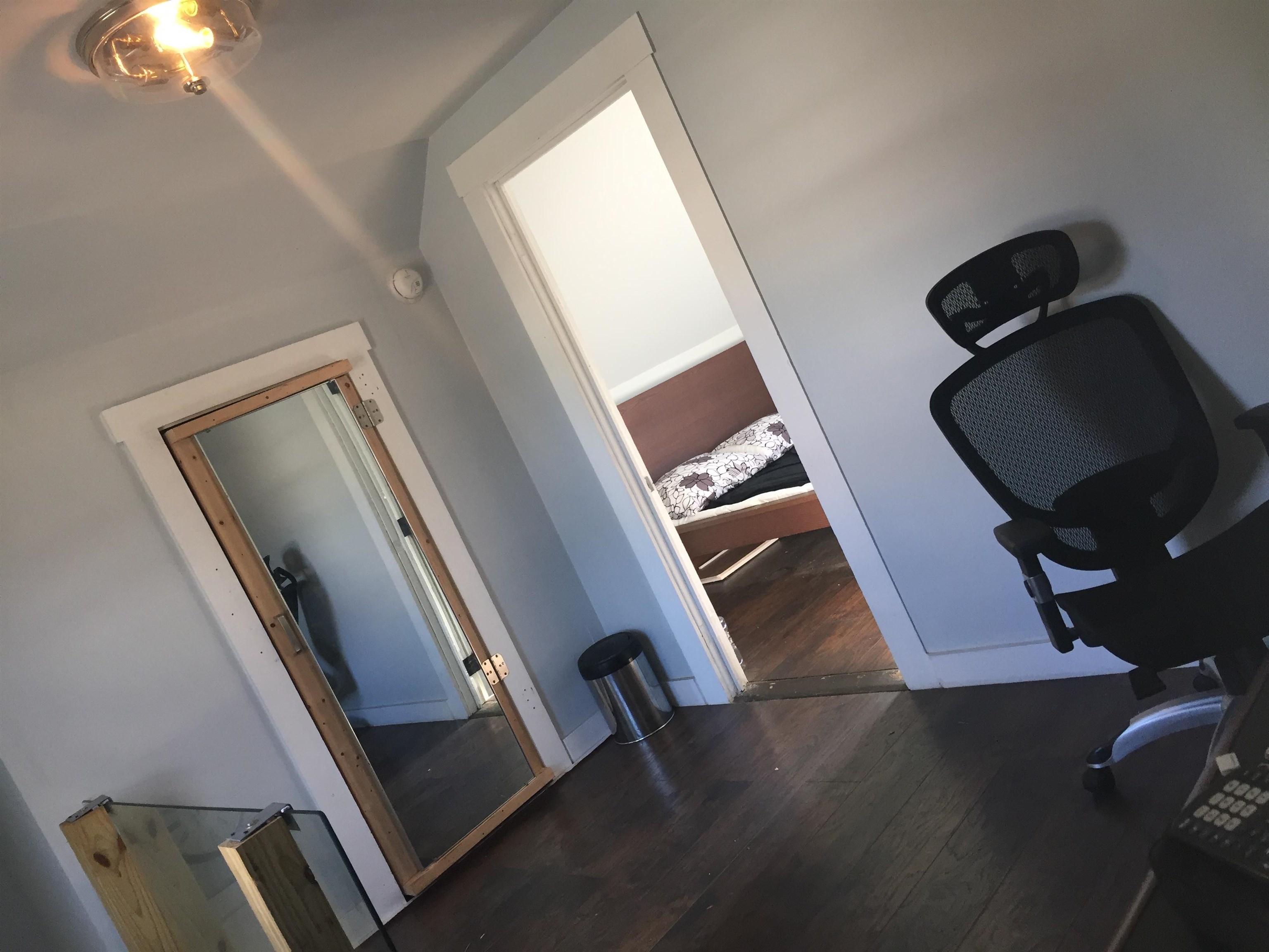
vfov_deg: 48.2
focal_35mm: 29
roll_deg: +24.4
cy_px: 476
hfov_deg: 61.7
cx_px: 634
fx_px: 1063
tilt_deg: -7.6
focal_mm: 4.15
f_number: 2.2
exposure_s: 1/30
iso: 32
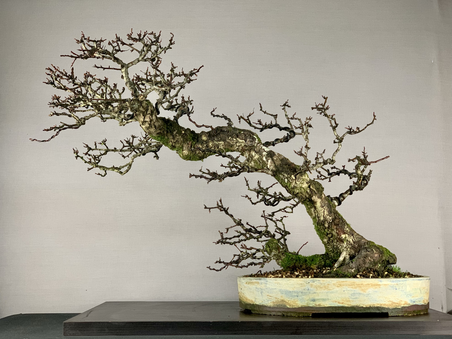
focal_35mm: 52
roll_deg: -1.3
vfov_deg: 28.0
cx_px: 226
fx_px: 679
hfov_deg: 36.8
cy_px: 170
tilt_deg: +8.1
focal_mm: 6
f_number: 2.4
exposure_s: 1/50
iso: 160
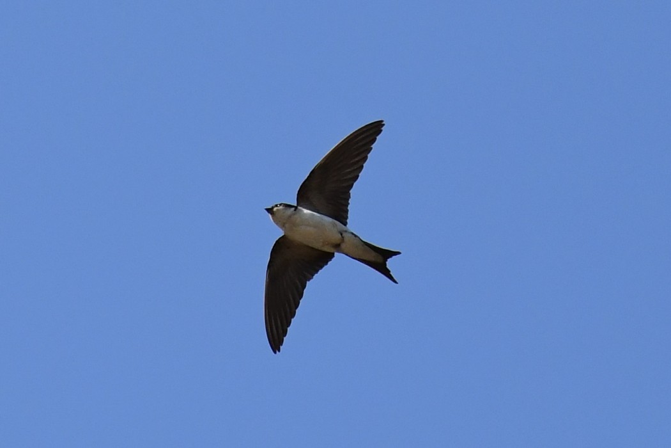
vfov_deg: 6.5
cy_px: 224
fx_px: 3914
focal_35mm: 210
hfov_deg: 9.8
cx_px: 336
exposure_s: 1/4000
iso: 800
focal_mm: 140
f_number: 7.1
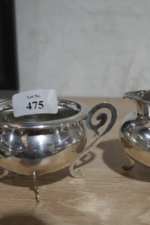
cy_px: 112
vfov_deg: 38.9
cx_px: 96
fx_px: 319
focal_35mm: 51
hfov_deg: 26.4
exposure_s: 1/60
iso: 250
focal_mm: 17
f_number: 4
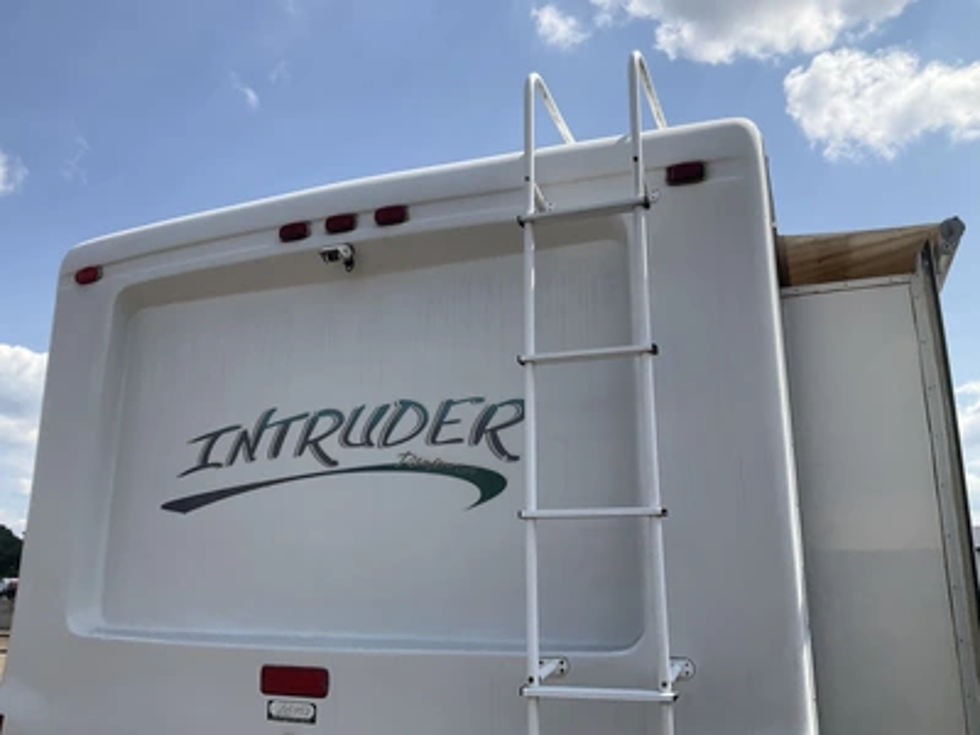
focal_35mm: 29
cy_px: 368
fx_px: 821
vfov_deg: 48.2
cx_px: 490
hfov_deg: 61.7
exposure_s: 1/2141
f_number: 1.8
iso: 25
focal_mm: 3
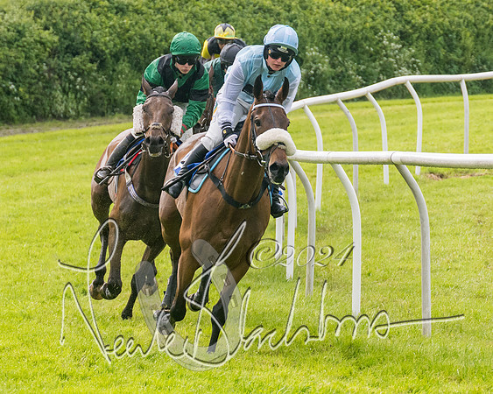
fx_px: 3997
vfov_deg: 5.6
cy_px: 163
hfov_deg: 7.1
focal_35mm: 274
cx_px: 184
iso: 400
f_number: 4
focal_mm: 98
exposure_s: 1/3200
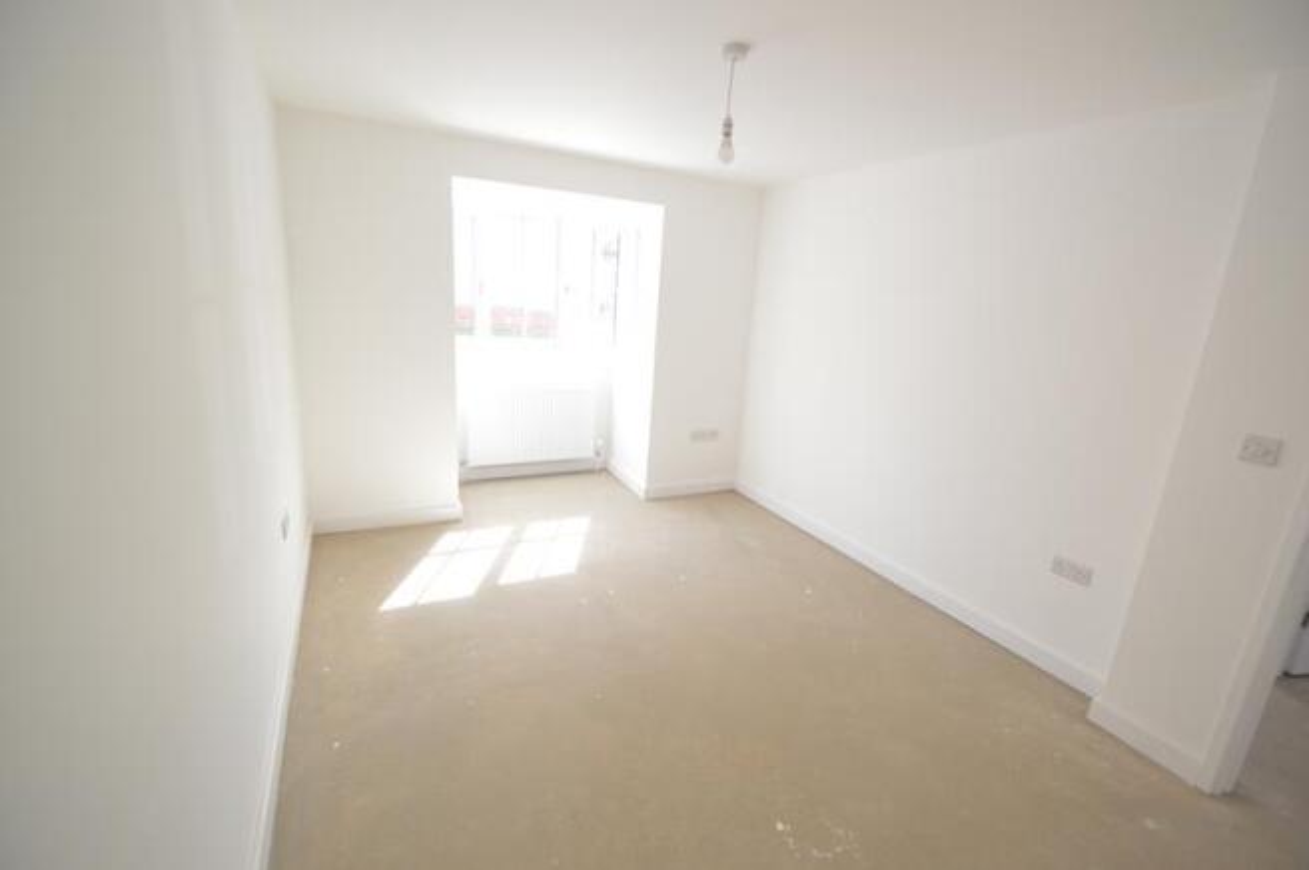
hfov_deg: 100.4
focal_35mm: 15
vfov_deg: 77.2
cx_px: 654
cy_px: 435
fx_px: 545
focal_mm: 10
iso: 100
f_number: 3.5
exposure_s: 1/50
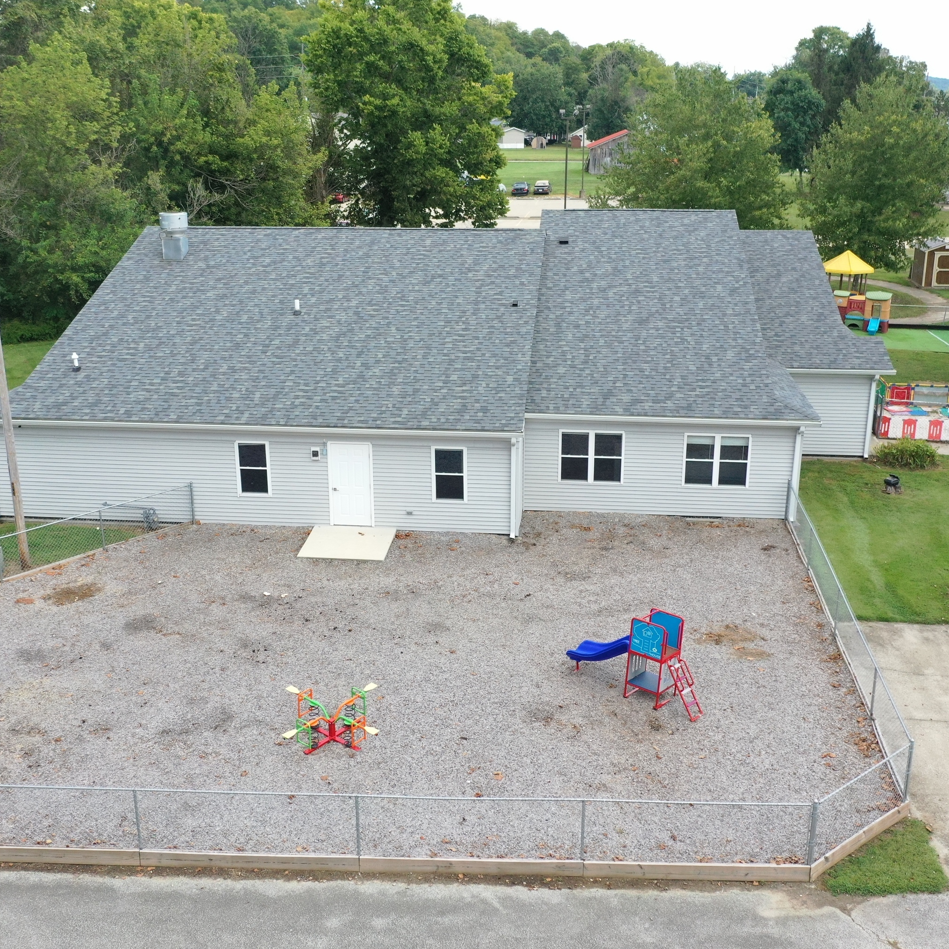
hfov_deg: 46.0
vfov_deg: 46.0
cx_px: 464
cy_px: 473
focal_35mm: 36
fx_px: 1117
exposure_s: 1/1250
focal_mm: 10.26
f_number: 3.5
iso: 400
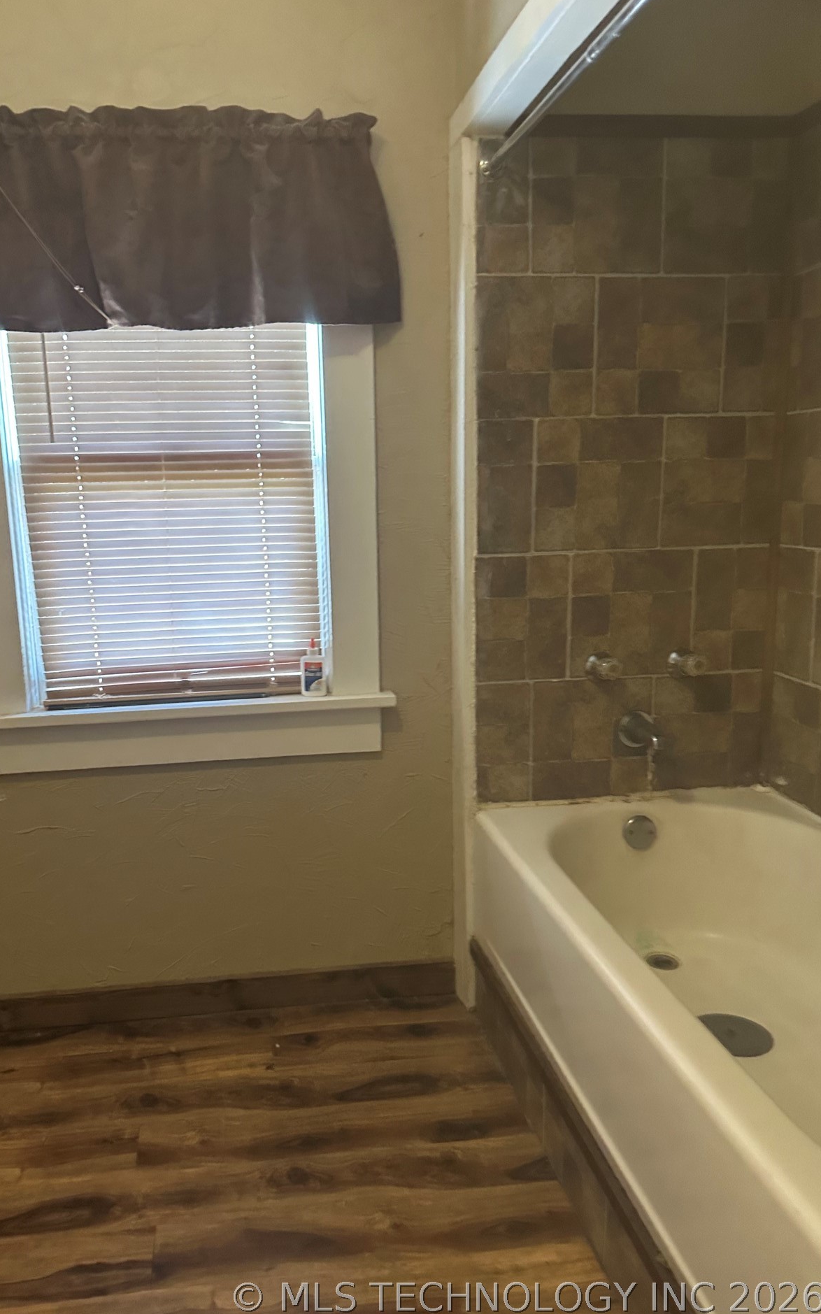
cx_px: 331
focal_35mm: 26
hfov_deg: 47.3
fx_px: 931
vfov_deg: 70.4
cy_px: 657
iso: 640
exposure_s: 1/60
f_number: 1.78
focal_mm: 6.86
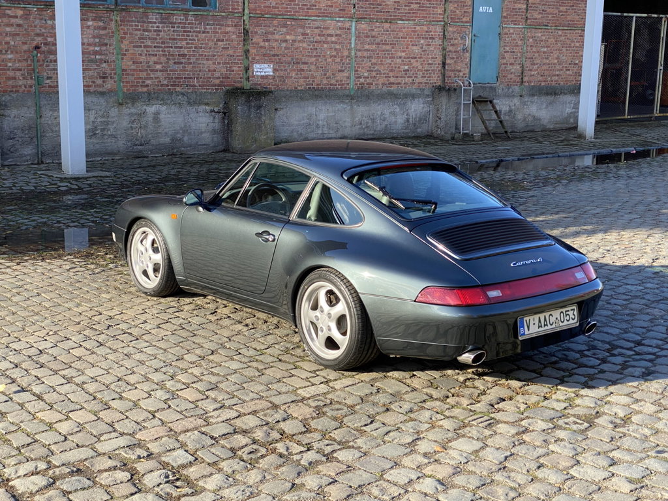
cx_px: 334
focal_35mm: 52
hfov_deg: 36.8
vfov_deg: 28.0
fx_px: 1003
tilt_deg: -12.4
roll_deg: +0.1
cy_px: 250
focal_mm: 6
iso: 20
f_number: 2
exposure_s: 1/338
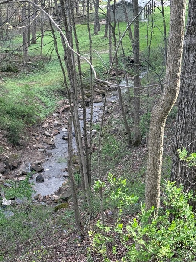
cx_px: 96
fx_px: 528
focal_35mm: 70
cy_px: 134
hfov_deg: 21.0
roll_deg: +0.2
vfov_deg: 27.8
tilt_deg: -17.5
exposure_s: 1/516
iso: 80
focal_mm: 6.76
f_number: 1.78
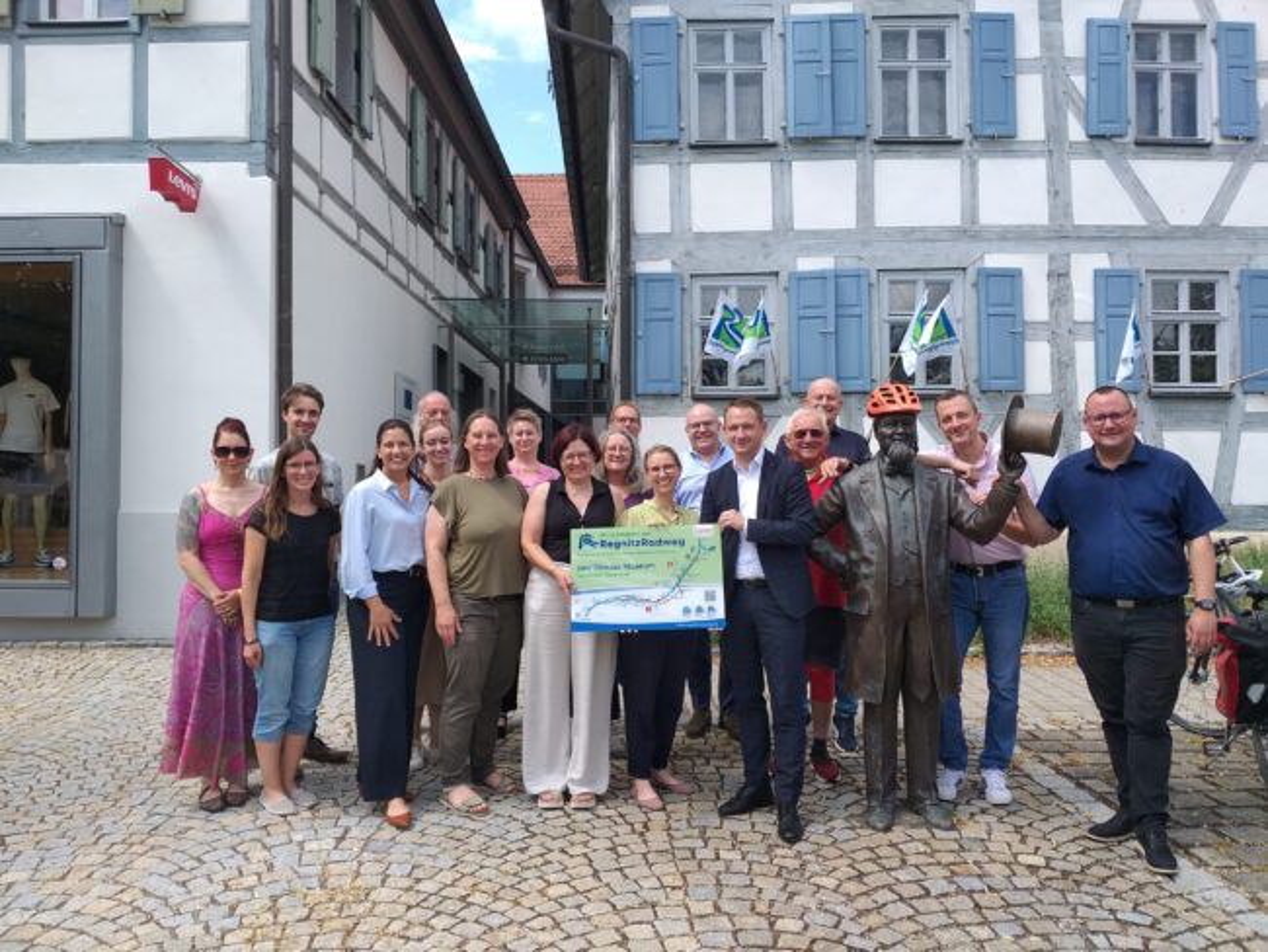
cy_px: 476
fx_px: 953
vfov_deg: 53.1
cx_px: 634
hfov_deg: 67.3
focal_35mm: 26
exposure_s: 1/855
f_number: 1.7
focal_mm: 3.93
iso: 40
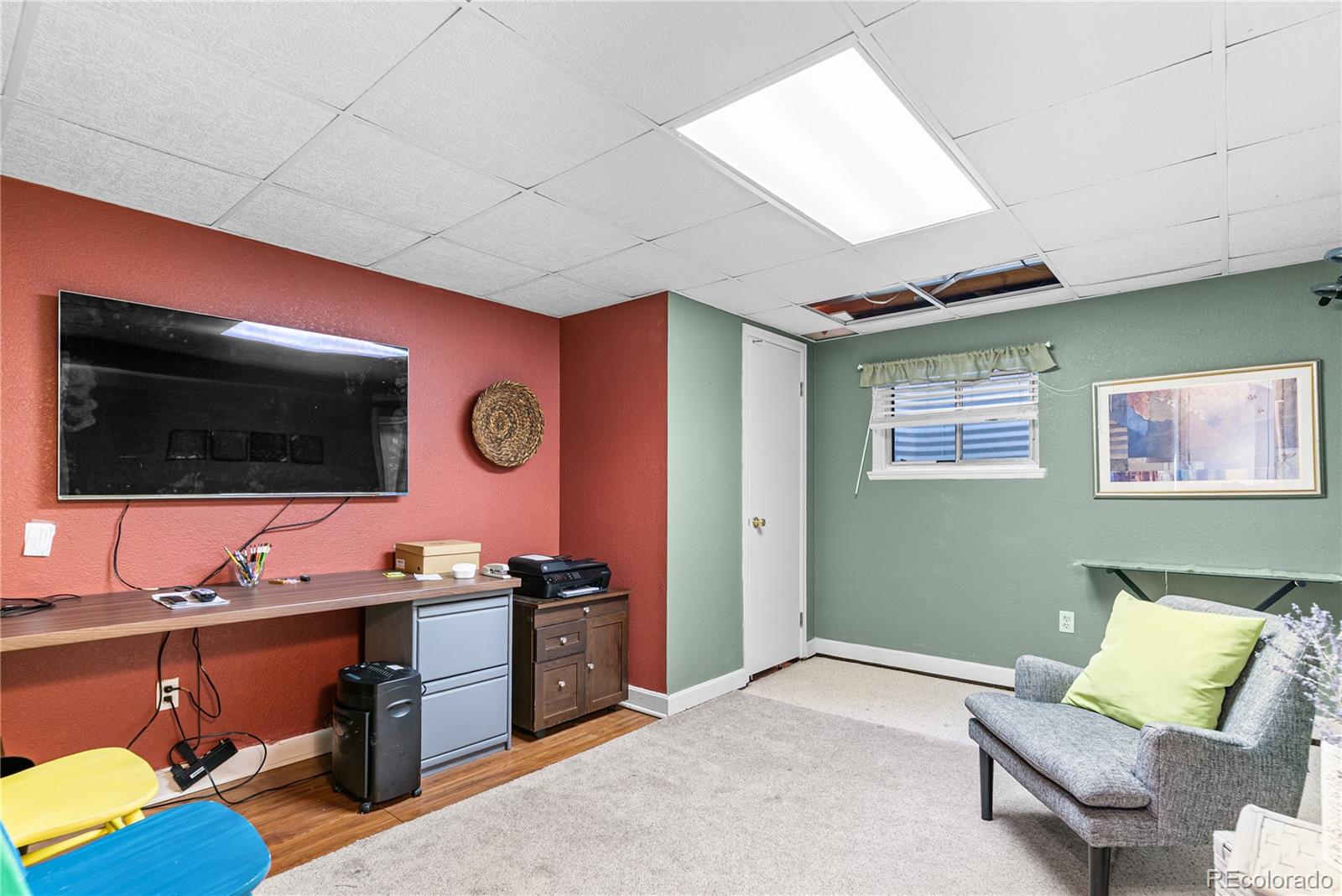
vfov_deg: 70.5
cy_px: 448
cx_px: 671
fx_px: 634
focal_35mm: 17
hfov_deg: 93.3
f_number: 5.6
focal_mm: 17
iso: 100
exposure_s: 1.3
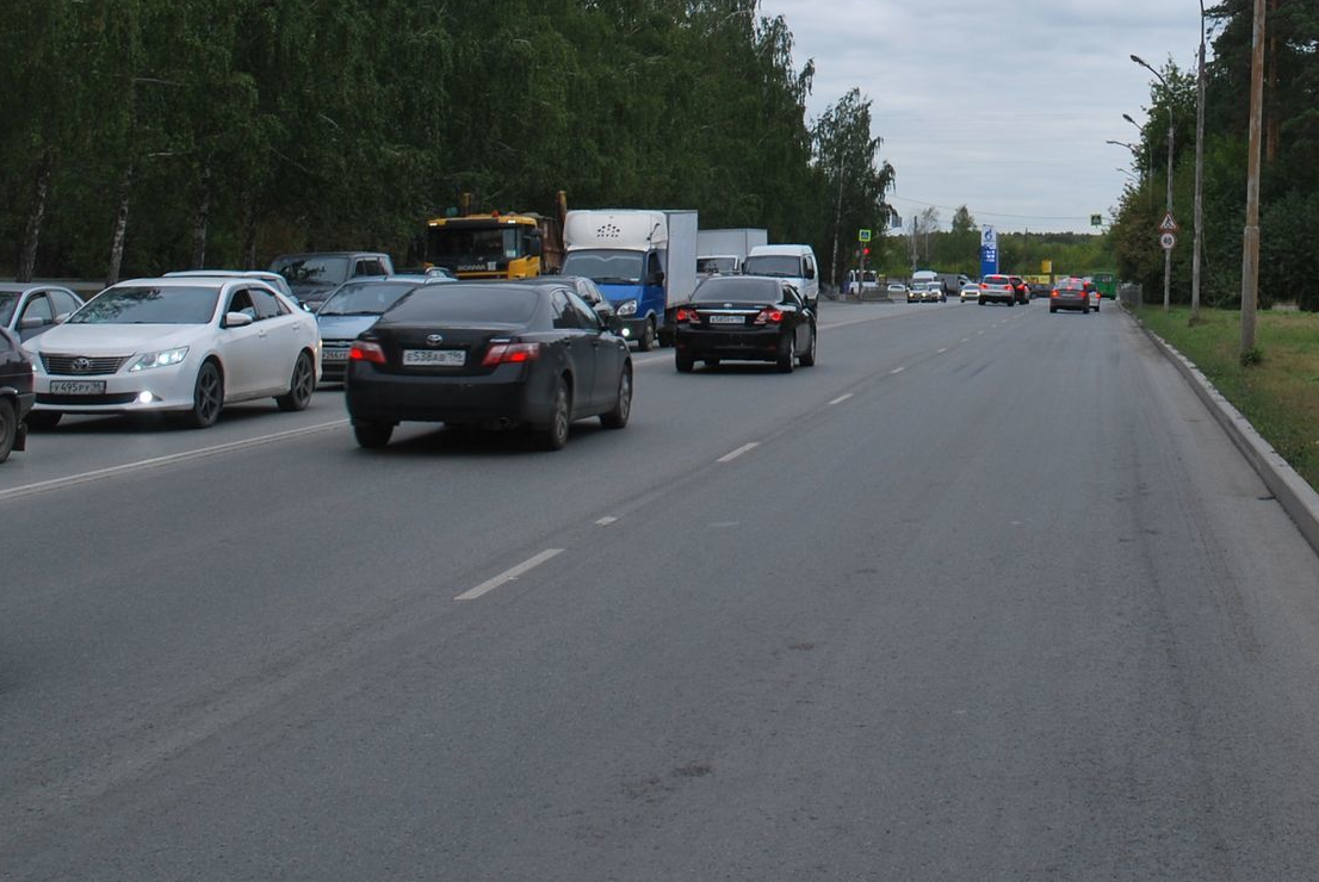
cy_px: 7
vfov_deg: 20.9
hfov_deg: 30.5
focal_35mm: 63
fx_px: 2311
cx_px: 1169
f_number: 5.6
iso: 100
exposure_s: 1/125
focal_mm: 20
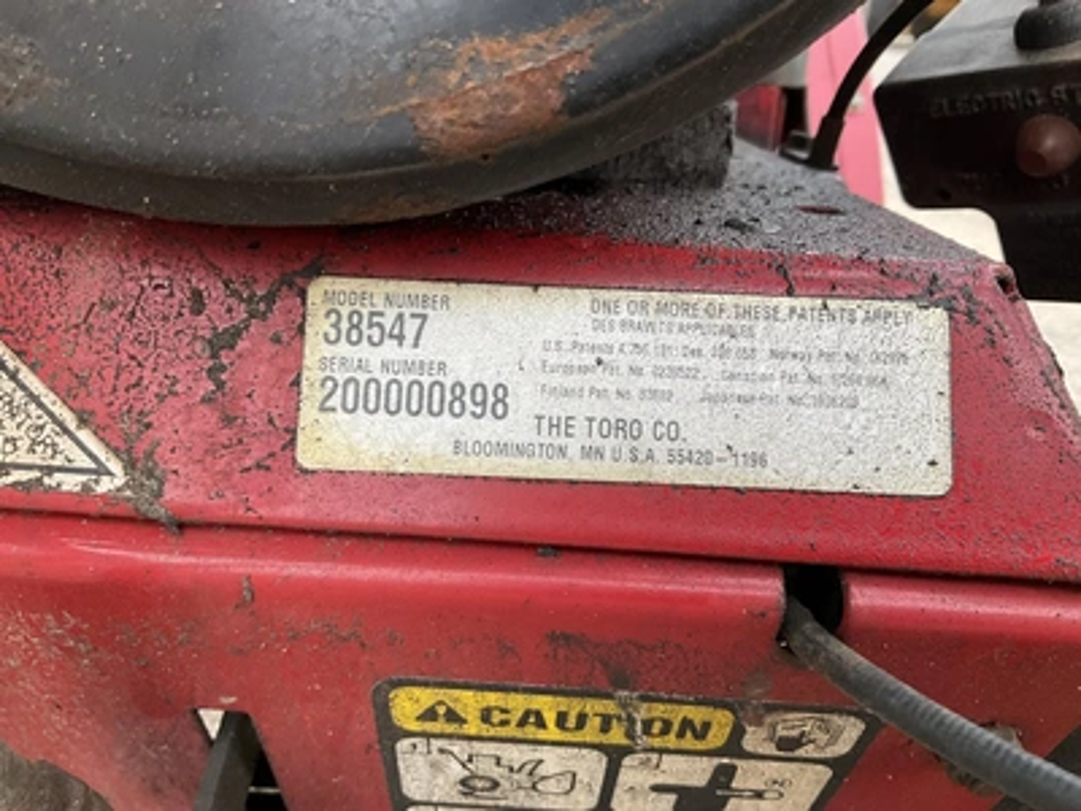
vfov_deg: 48.2
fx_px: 906
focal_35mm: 29
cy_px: 406
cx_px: 540
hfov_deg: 61.7
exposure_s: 1/60
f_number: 1.8
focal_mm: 3
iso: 80
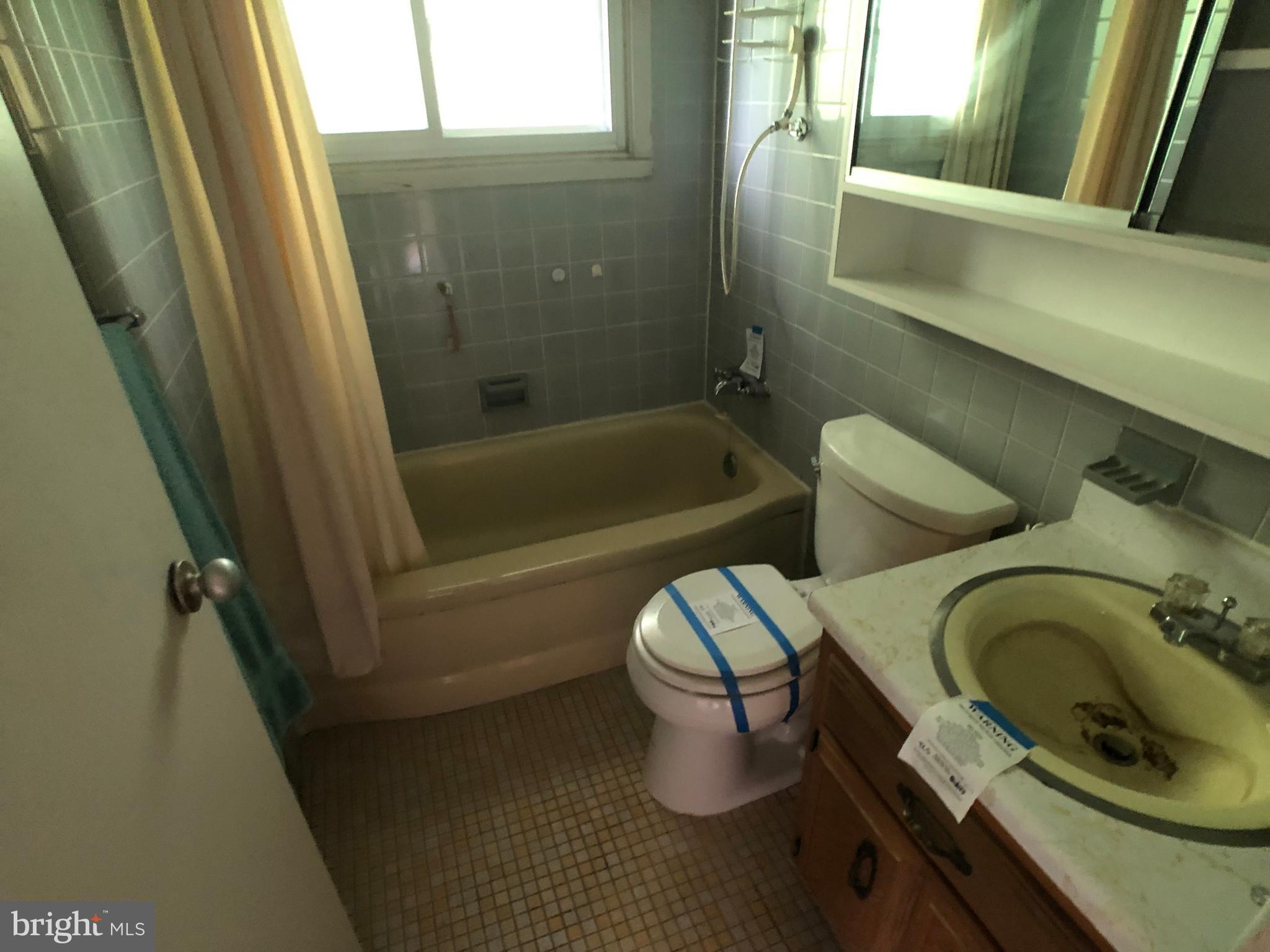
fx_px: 1027
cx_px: 635
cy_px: 476
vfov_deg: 49.7
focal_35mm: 28
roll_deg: +2.6
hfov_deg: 63.4
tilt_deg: -29.3
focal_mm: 4
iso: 100
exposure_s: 1/4
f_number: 1.8
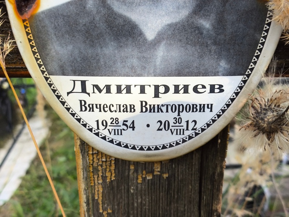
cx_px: 144
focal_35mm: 50
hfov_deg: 38.2
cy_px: 108
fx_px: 418
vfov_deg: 29.1
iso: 50
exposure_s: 1/230
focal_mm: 4.71
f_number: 1.7
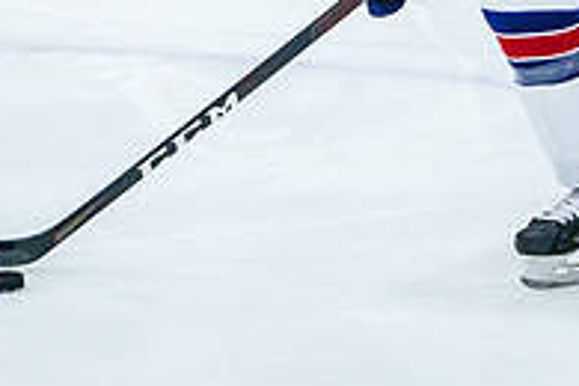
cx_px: 606
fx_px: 14458
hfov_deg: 2.3
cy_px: 5
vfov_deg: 1.5
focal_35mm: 899
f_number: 4.5
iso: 12800
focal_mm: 200
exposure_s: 1/1250
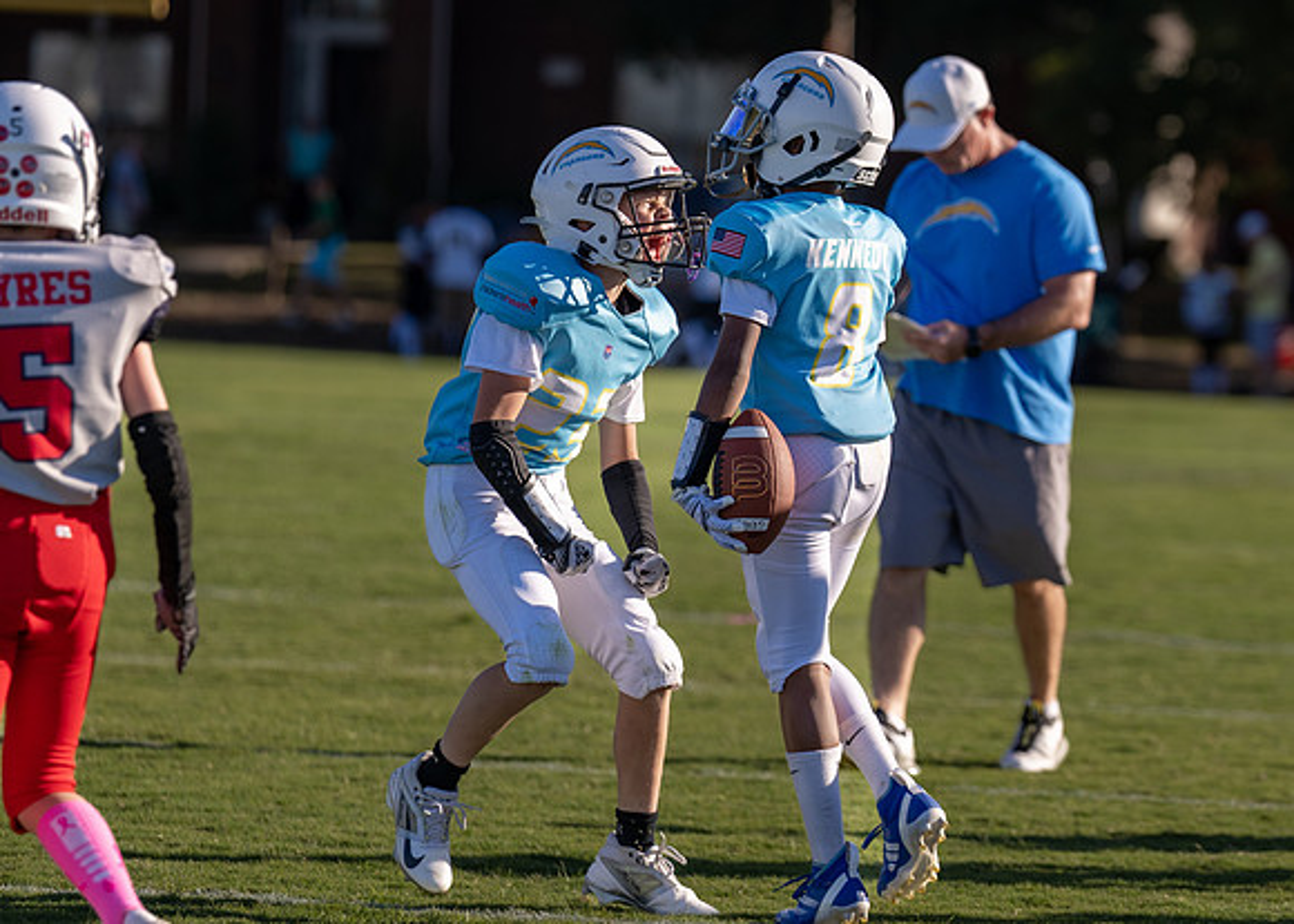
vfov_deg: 5.6
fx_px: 9501
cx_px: 836
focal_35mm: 259
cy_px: 333
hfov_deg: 7.8
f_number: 2.8
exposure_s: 1/2000
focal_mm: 144
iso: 100
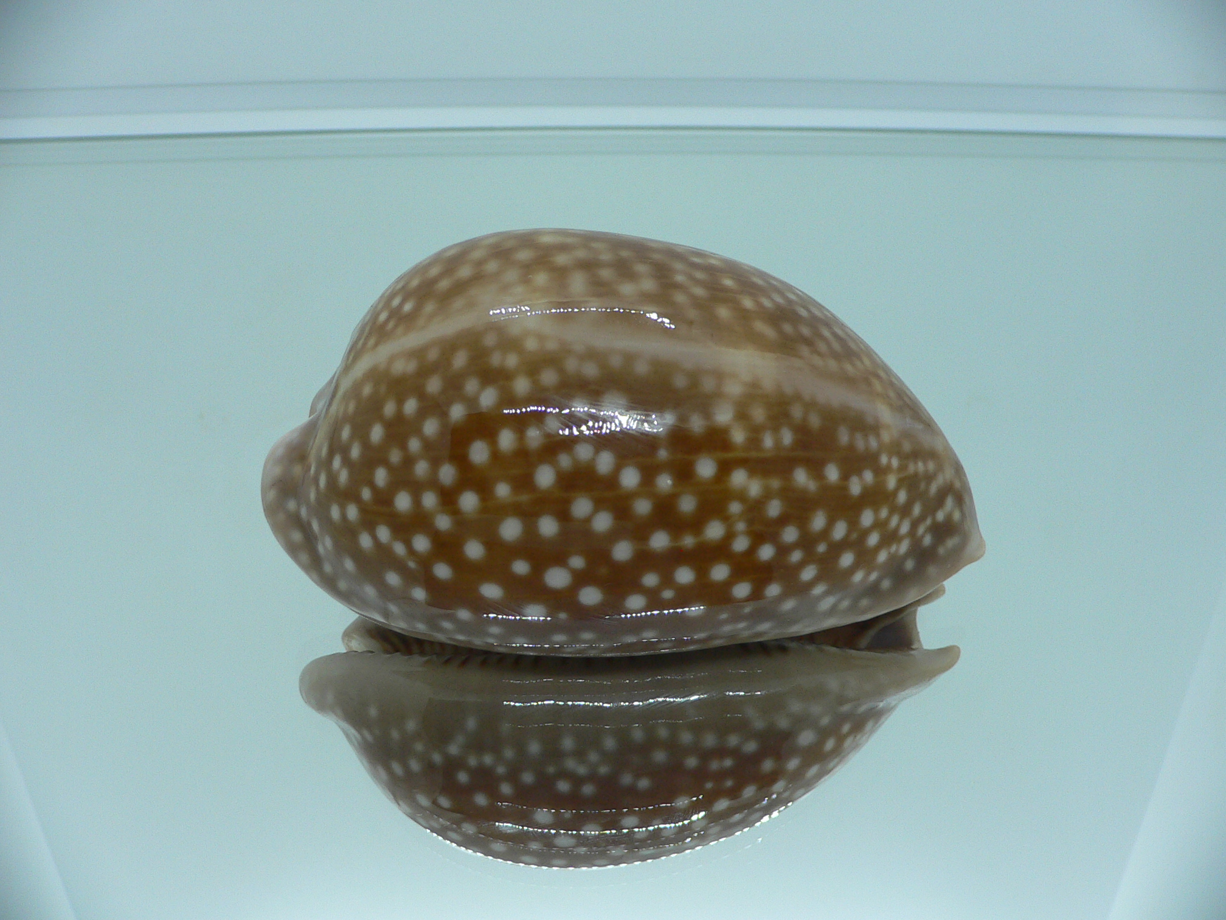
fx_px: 1240
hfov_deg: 52.6
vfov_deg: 40.7
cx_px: 613
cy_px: 460
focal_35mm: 35
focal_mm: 4.6
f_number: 2.8
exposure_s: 1/60
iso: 100
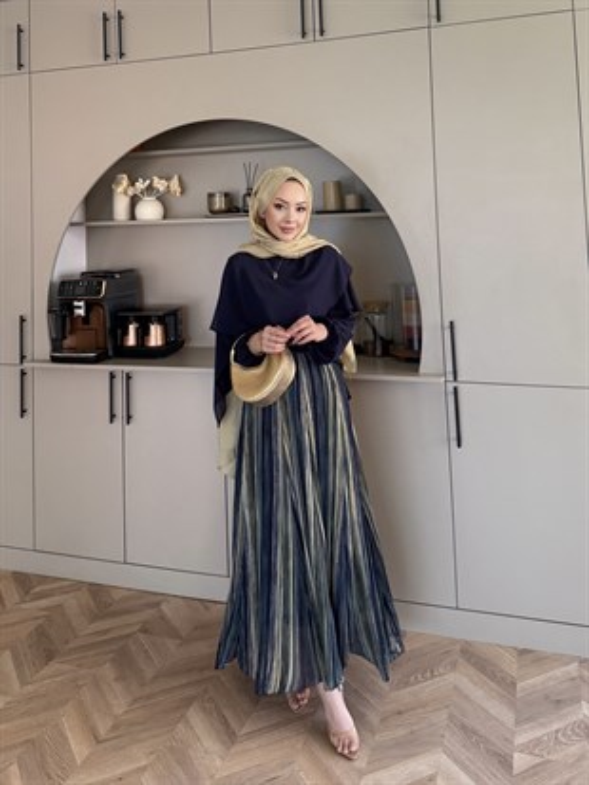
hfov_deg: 56.8
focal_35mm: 24
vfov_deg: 71.6
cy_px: 392
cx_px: 294
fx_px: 544
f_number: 1.78
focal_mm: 6.76
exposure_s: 1/121
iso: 100
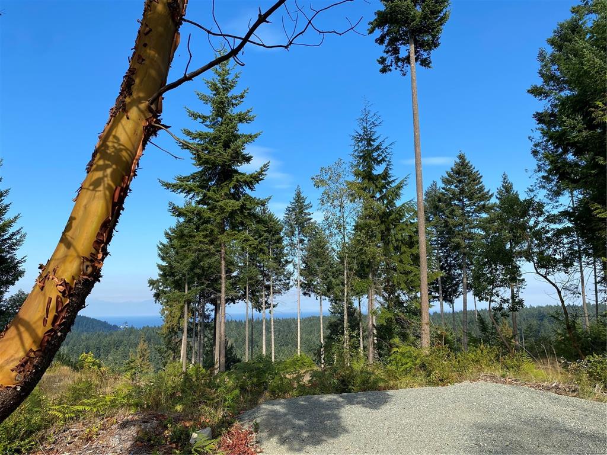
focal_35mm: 26
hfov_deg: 67.3
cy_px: 228
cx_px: 304
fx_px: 456
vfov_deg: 53.1
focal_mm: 4.25
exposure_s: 1/1678
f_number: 1.8
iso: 32
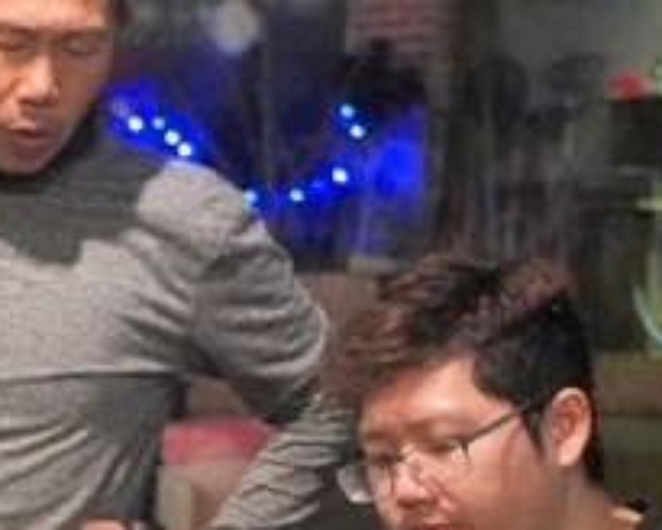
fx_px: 2606
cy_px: 819
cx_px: -365
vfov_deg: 11.1
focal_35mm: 133
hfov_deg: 13.5
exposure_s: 1/100
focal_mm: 29
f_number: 4
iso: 12800
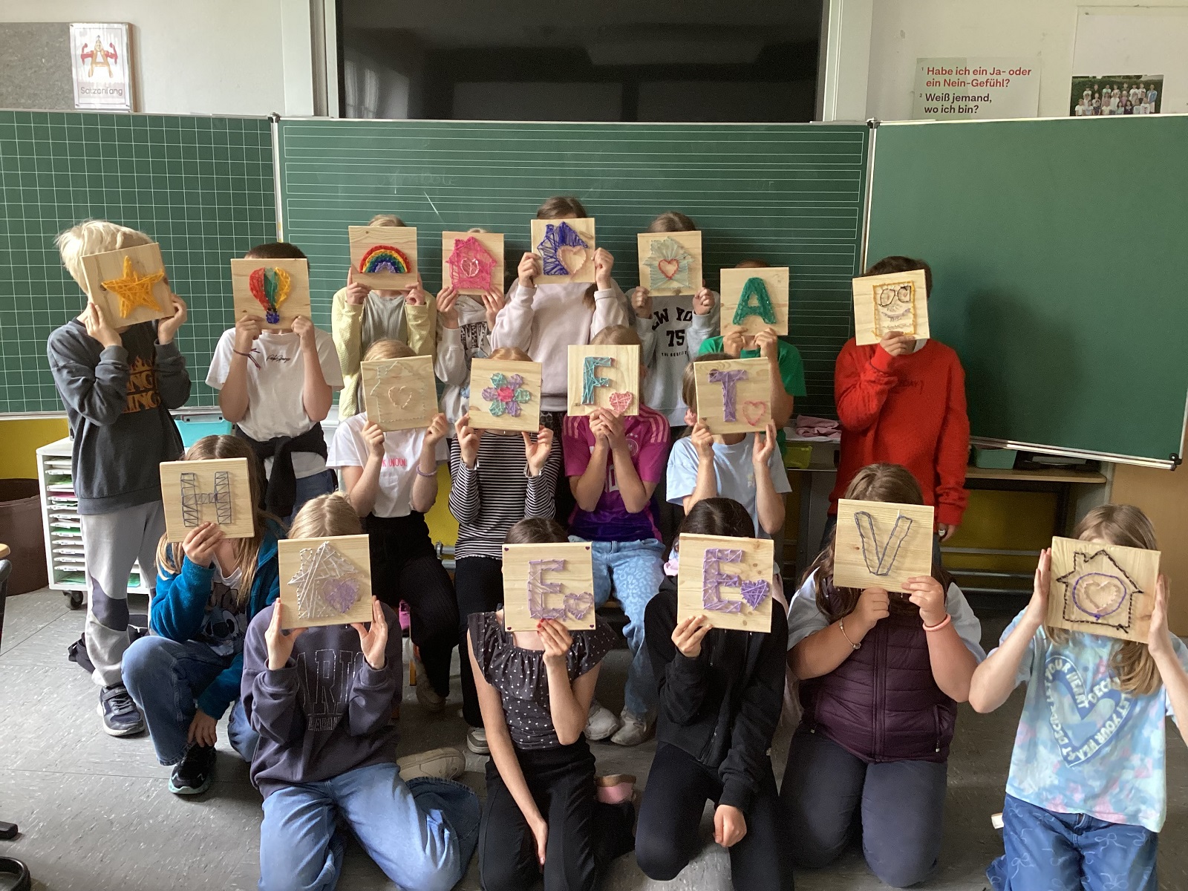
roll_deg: -1.3
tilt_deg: -13.4
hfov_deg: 58.4
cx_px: 594
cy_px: 446
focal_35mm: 31
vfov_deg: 45.4
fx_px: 1064
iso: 250
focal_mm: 3.3
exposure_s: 1/60
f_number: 2.4
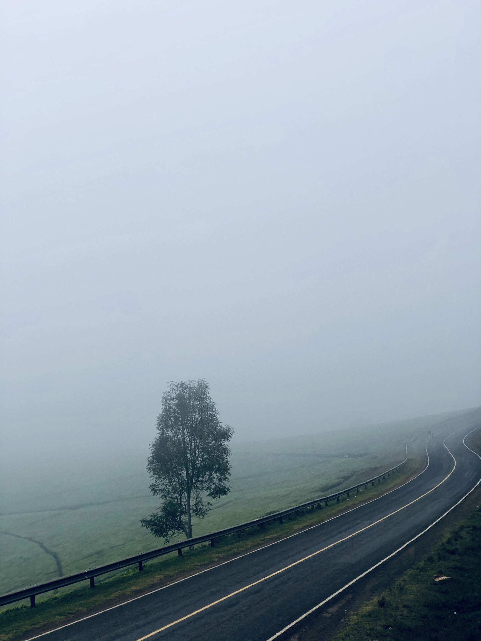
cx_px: 240
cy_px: 320
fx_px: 1056
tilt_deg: +6.8
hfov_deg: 25.7
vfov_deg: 33.8
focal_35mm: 57
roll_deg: +3.3
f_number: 2.8
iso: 40
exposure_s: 1/120
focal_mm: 6.6
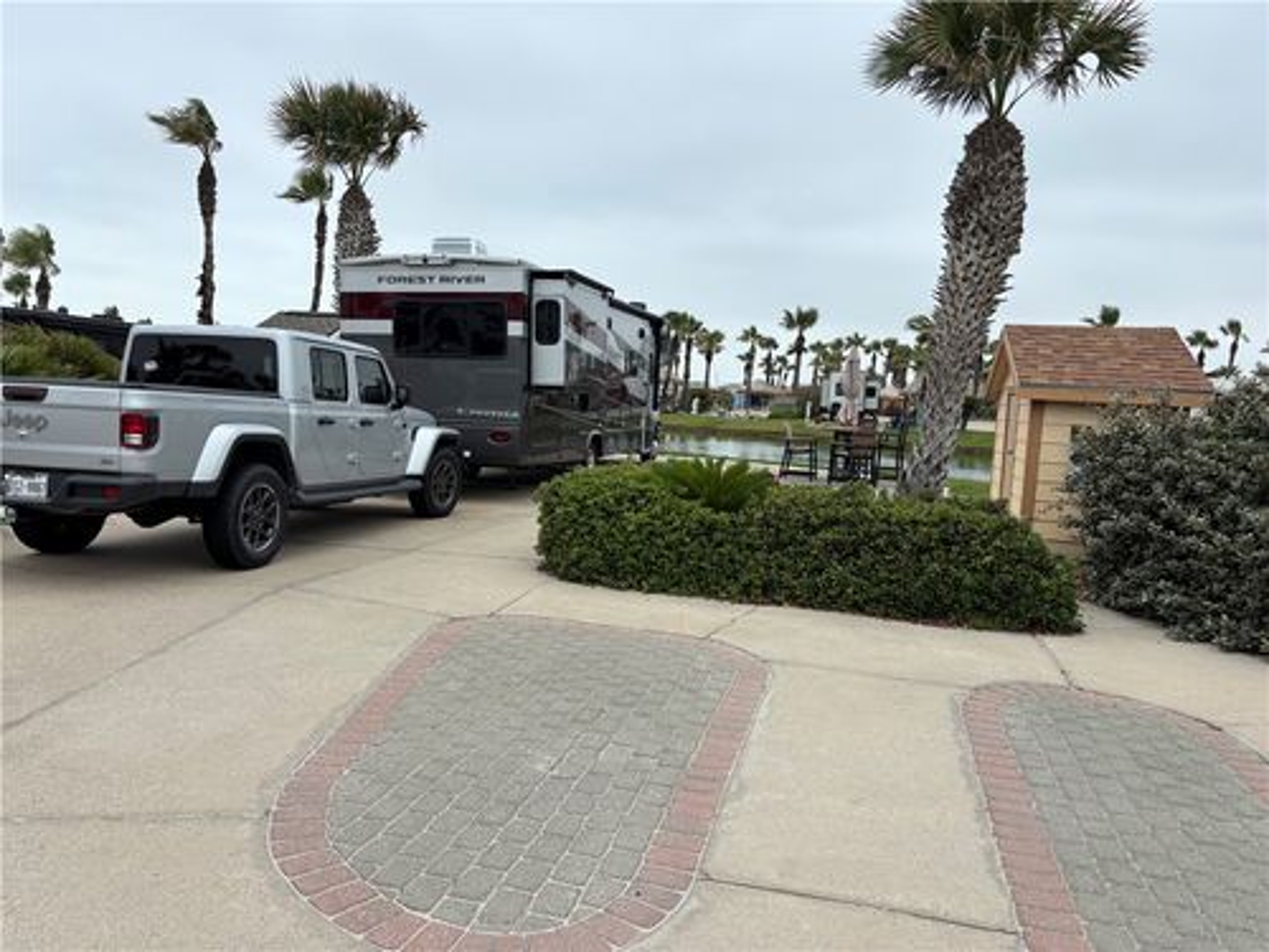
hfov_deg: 67.3
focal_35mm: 26
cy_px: 476
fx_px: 953
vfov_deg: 53.1
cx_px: 634
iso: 50
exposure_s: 1/1418
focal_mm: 5.96
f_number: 1.6
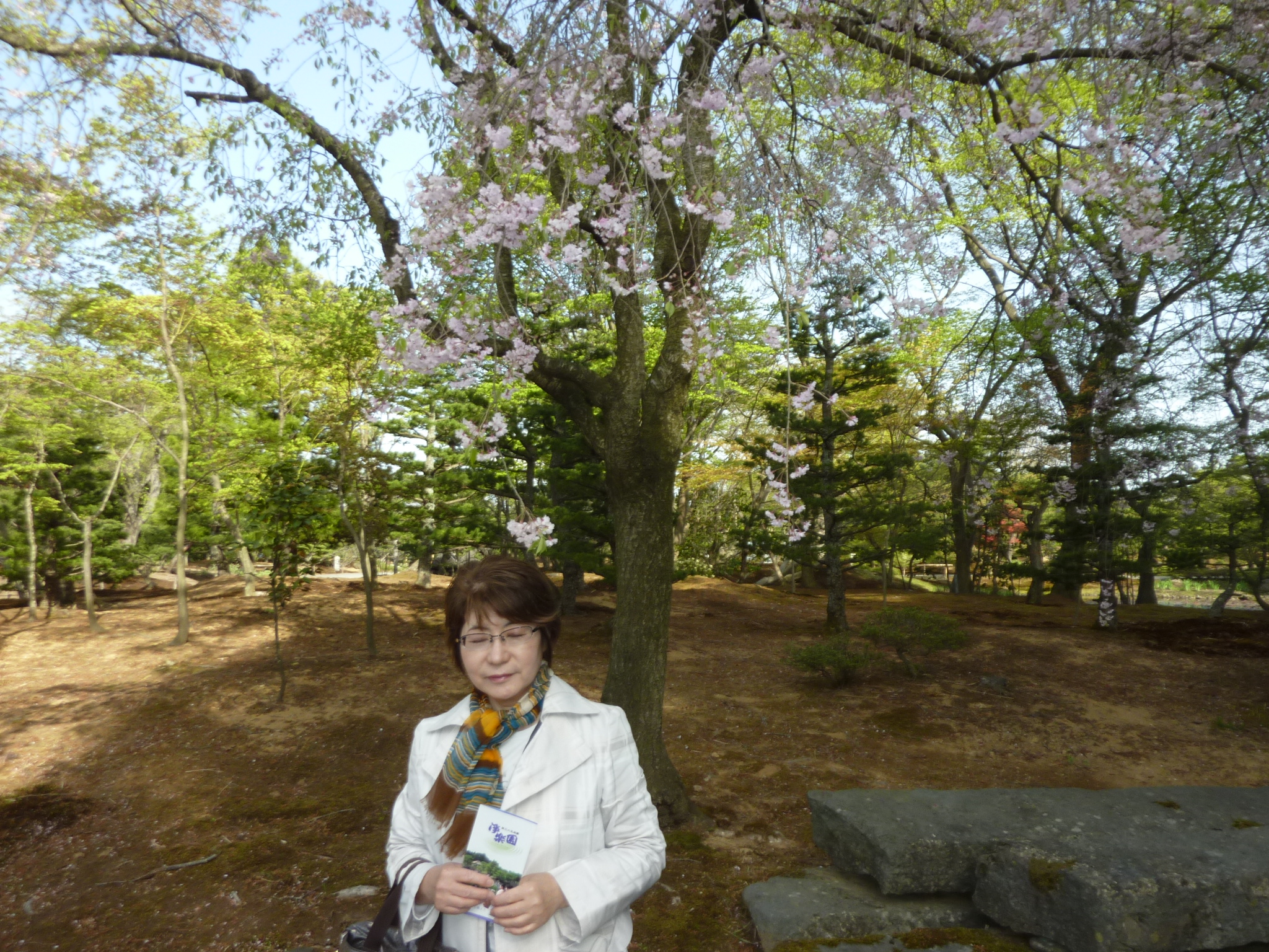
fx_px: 916
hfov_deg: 69.4
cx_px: 634
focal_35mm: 25
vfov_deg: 54.9
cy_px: 476
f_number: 4
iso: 100
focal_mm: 4.1
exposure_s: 1/200
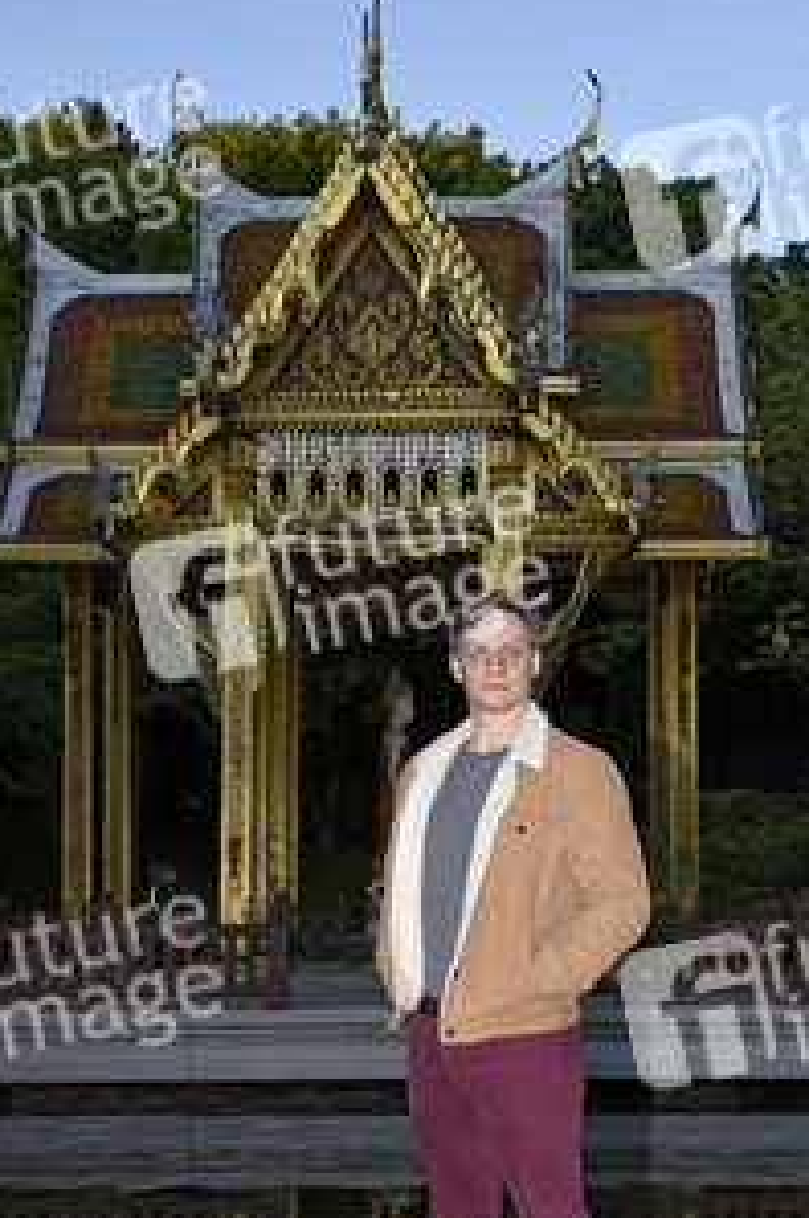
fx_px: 1993
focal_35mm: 59
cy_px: 789
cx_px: 458
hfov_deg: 22.9
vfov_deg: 33.7
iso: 400
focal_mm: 44
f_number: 10
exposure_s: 1/100
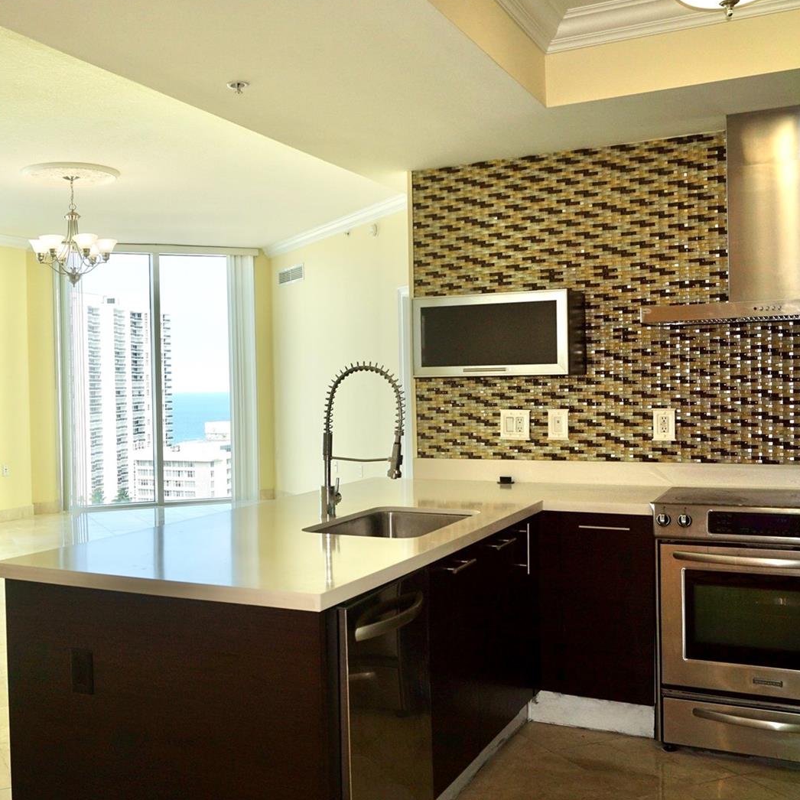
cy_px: 402
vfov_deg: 42.8
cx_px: 288
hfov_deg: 42.4
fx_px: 1020
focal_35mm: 39
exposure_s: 1/100
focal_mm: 20
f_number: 7.1
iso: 100
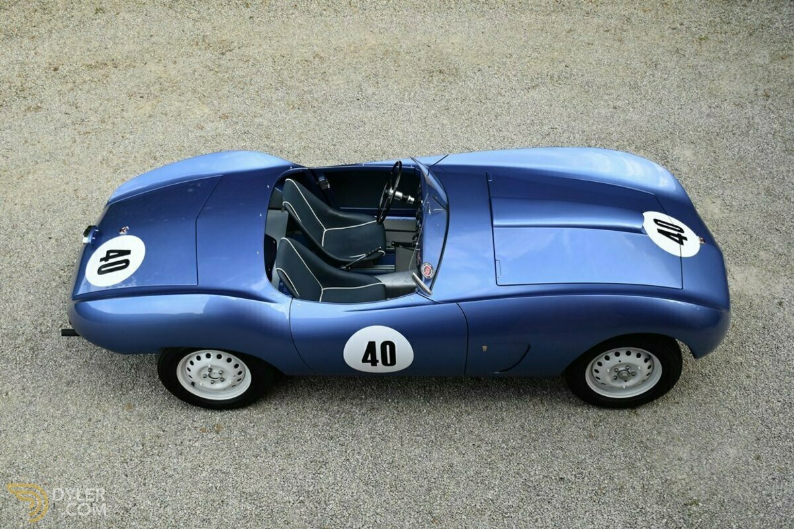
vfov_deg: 34.2
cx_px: 397
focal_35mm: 39
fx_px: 860
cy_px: 264
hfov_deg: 49.6
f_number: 5
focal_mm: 26
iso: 400
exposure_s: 1/250
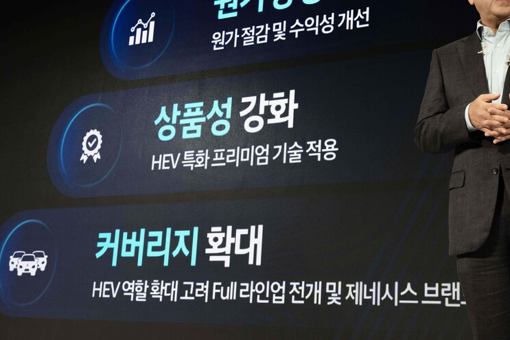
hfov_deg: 31.8
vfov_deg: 21.6
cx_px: 384
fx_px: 878
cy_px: 58
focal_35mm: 62
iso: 500
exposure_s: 1/160
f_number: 6.3
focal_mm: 36
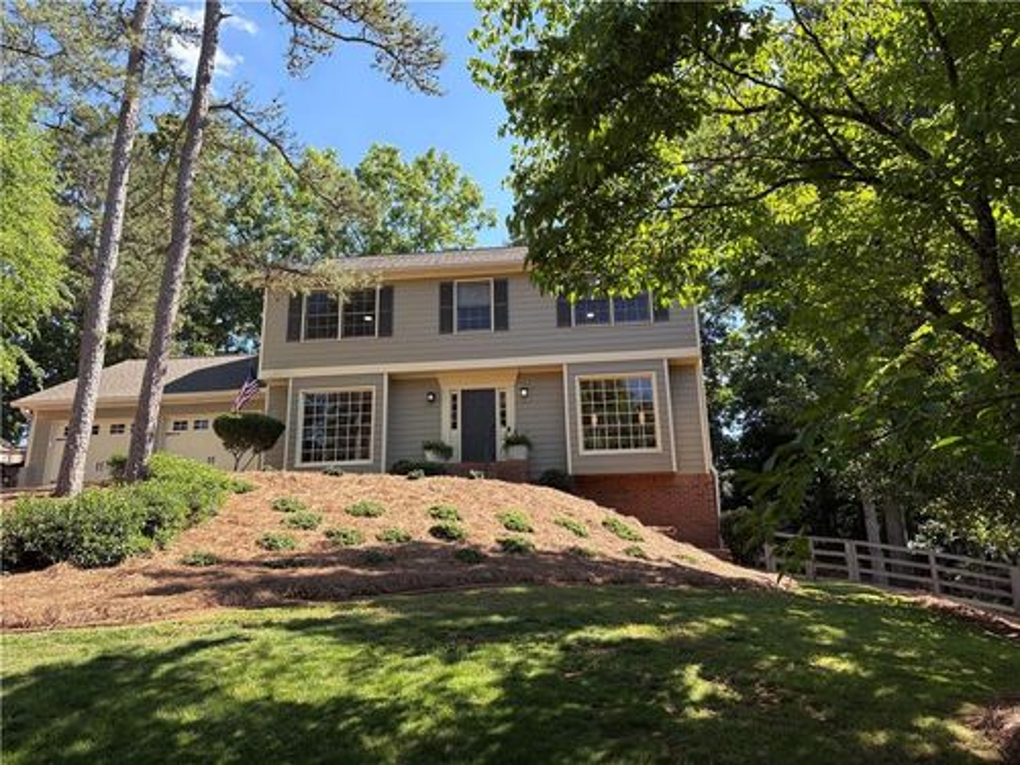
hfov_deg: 67.3
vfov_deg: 53.1
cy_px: 382
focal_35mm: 26
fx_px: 766
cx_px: 510
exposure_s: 1/764
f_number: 1.6
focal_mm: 5.96
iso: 50
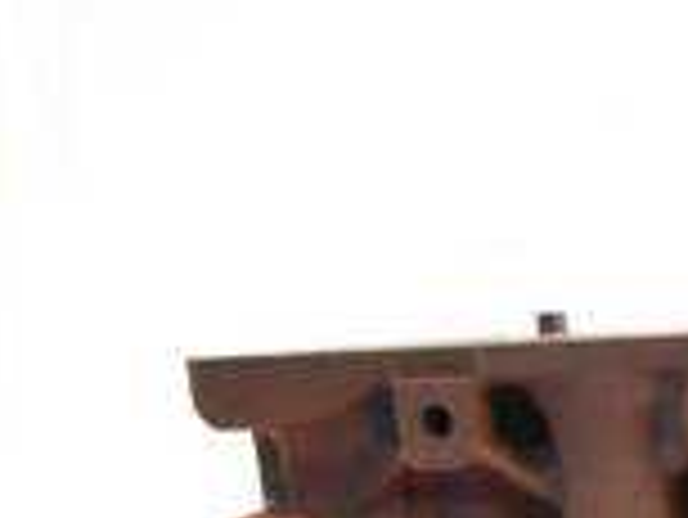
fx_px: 1870
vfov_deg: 14.6
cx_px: 994
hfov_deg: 18.7
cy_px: 797
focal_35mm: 94
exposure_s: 1/60
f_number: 3.5
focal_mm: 15
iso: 1600
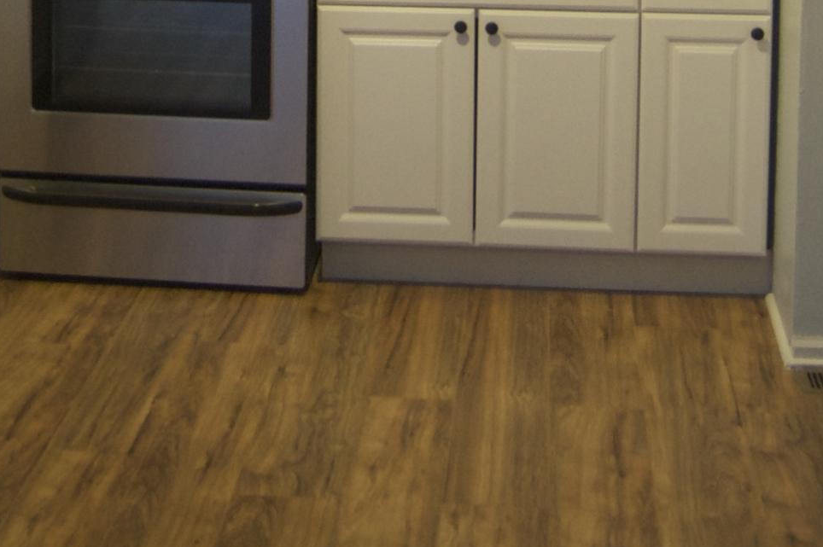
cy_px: -256
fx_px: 1919
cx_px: 254
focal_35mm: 84
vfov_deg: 15.1
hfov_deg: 24.1
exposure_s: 1/13
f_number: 3.5
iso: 800
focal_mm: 18
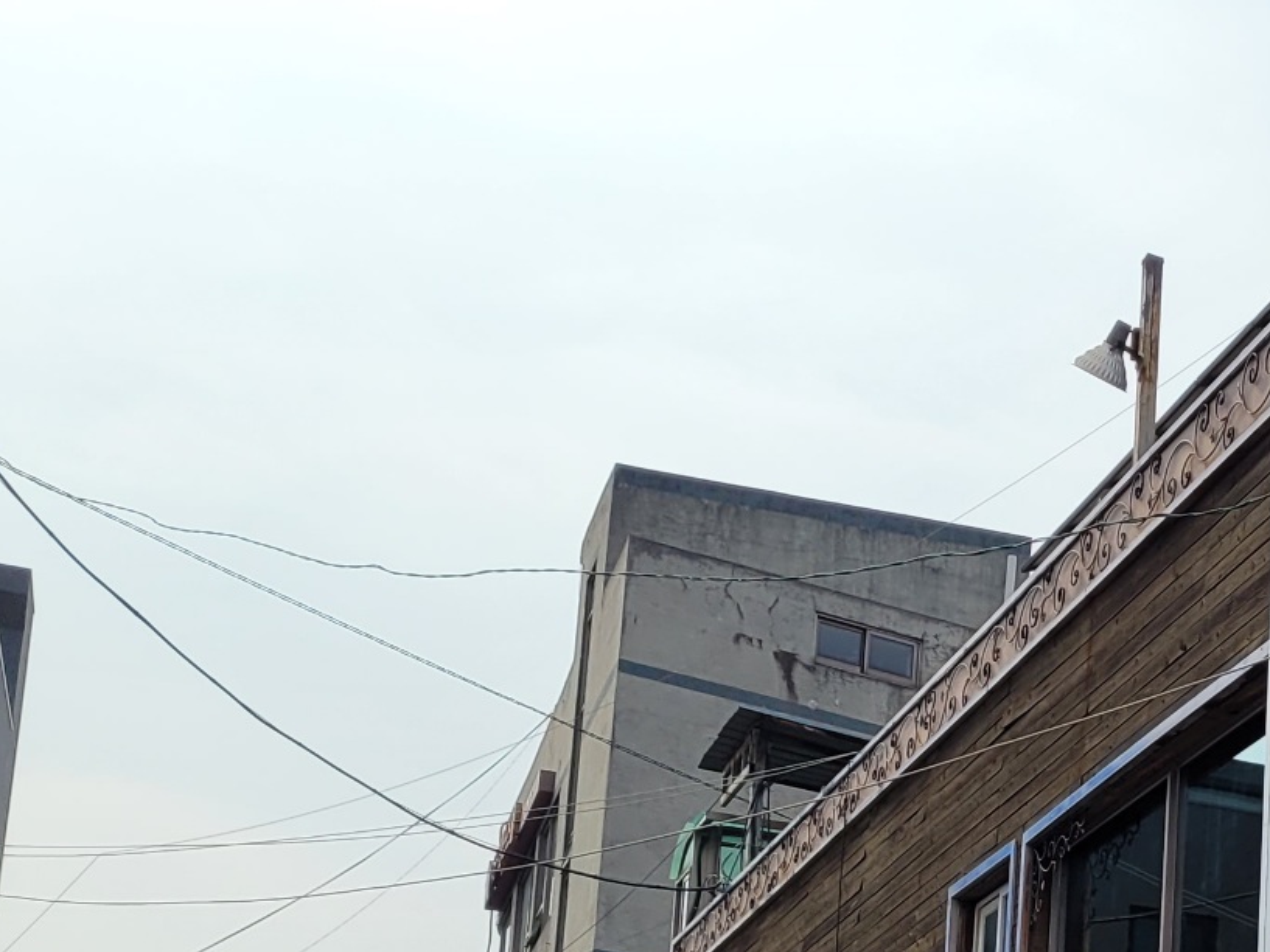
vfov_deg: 18.4
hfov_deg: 22.7
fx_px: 2825
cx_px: 1641
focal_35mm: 77
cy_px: 1058
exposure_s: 1/5000
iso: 40
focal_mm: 5.4
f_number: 1.8
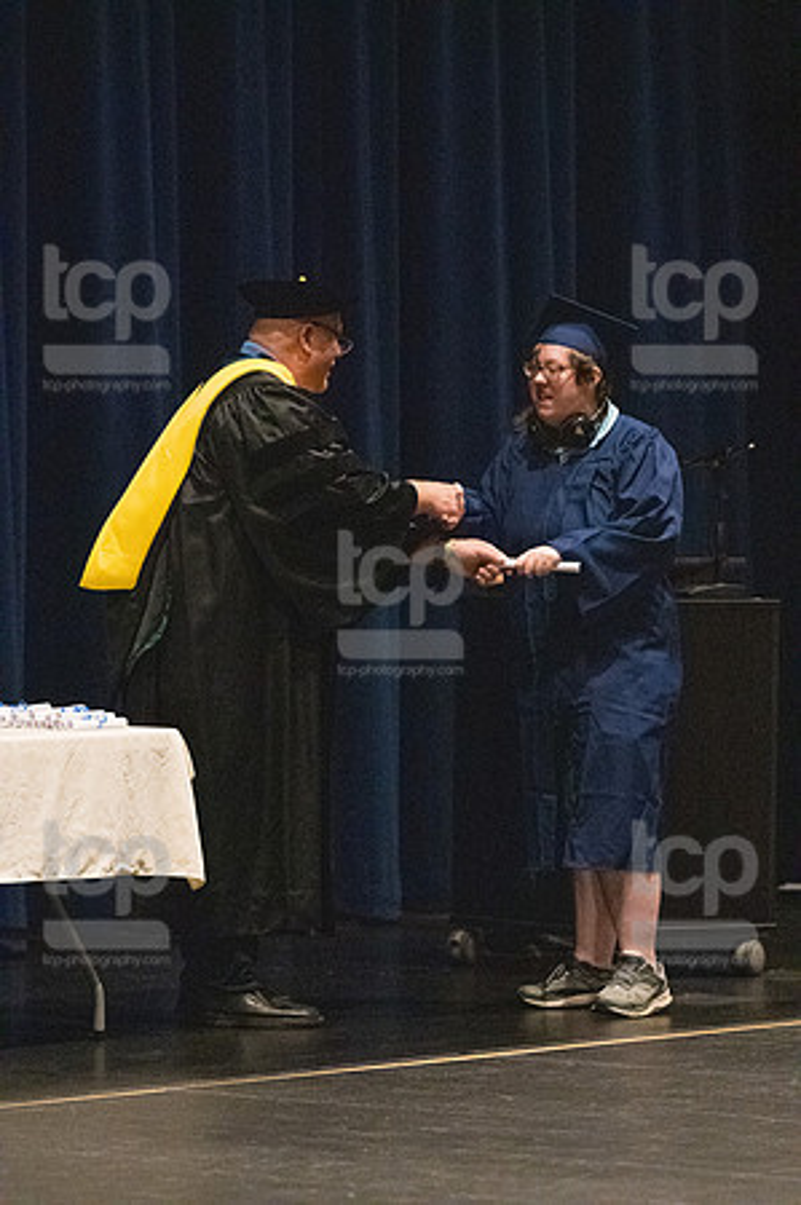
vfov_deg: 10.2
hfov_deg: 6.8
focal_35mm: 202
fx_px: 6757
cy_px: 602
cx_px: 400
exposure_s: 1/400
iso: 10000
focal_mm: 135
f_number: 3.2
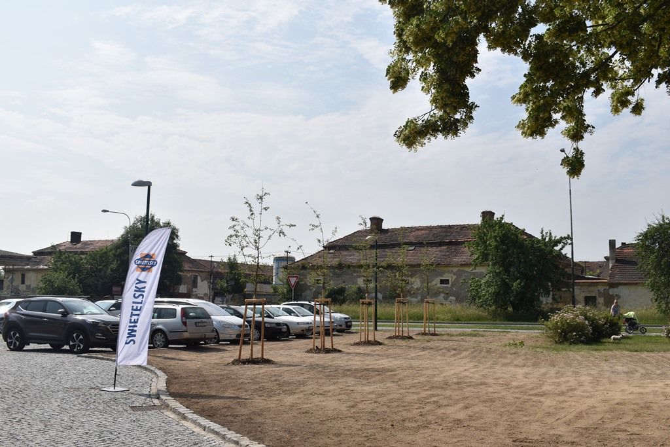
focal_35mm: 36
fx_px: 670
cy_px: 224
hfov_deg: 53.1
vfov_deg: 36.9
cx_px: 335
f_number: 8
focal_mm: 24
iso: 100
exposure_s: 1/500
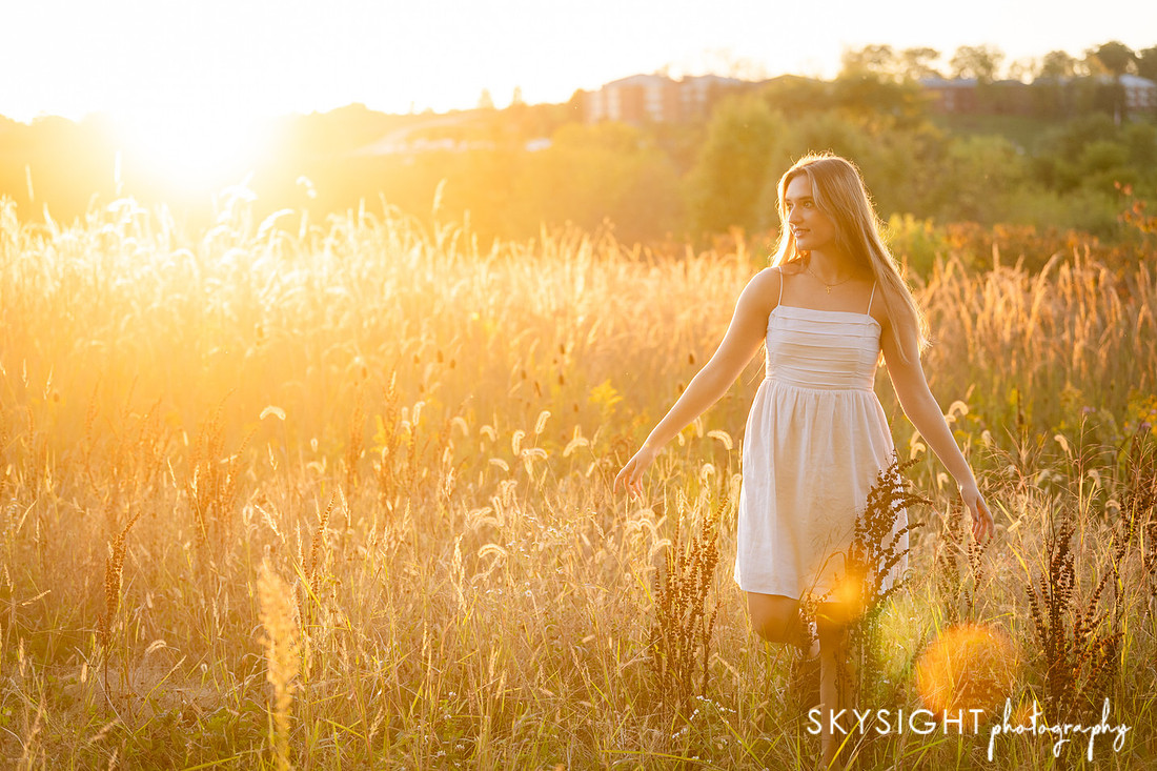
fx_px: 2296
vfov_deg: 19.1
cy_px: 386
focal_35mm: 71
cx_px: 578
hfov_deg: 28.3
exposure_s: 1/800
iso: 400
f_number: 2.8
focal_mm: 70
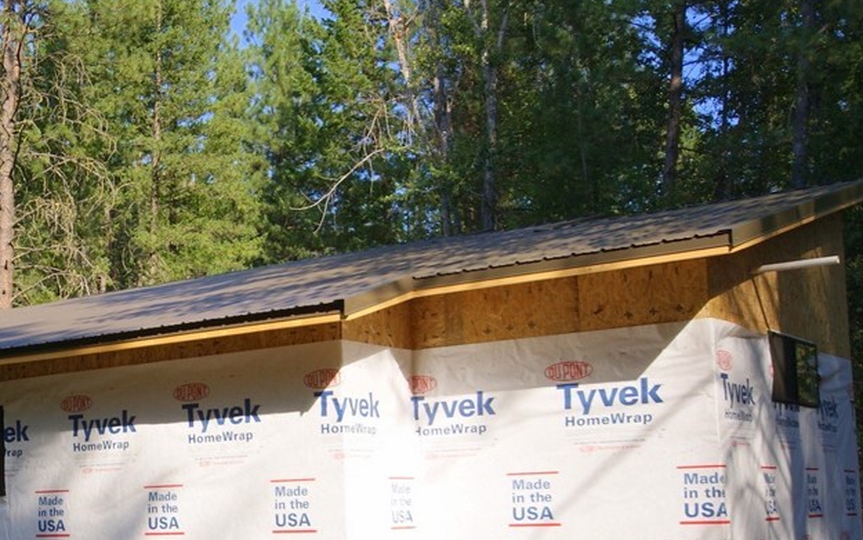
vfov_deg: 24.3
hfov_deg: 36.8
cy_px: 350
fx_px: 1247
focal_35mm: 53
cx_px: 166
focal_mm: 20
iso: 100
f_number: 5.6
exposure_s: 1/320
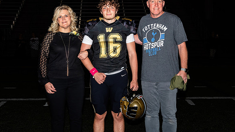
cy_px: 52
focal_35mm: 71
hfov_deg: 29.7
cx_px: 117
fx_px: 442
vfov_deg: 17.0
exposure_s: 1/200
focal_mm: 38
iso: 320
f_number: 5
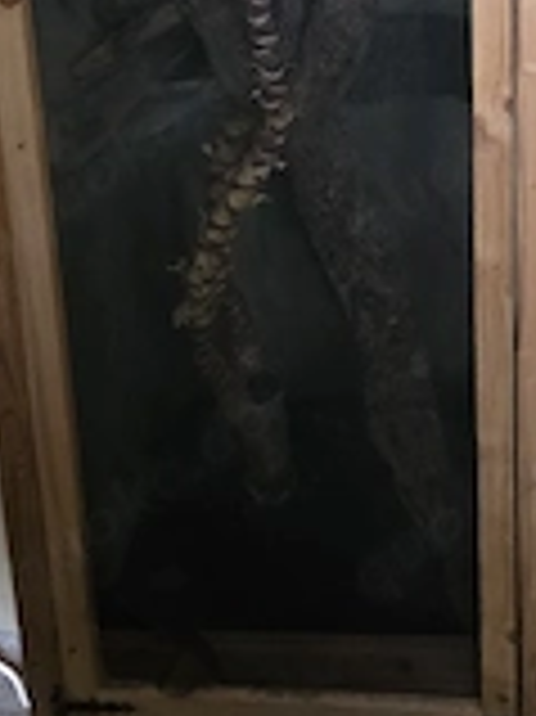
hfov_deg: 23.7
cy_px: -158
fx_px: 1199
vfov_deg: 28.6
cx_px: 581
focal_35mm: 58
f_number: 1.7
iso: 1250
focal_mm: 6.3
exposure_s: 1/25.1
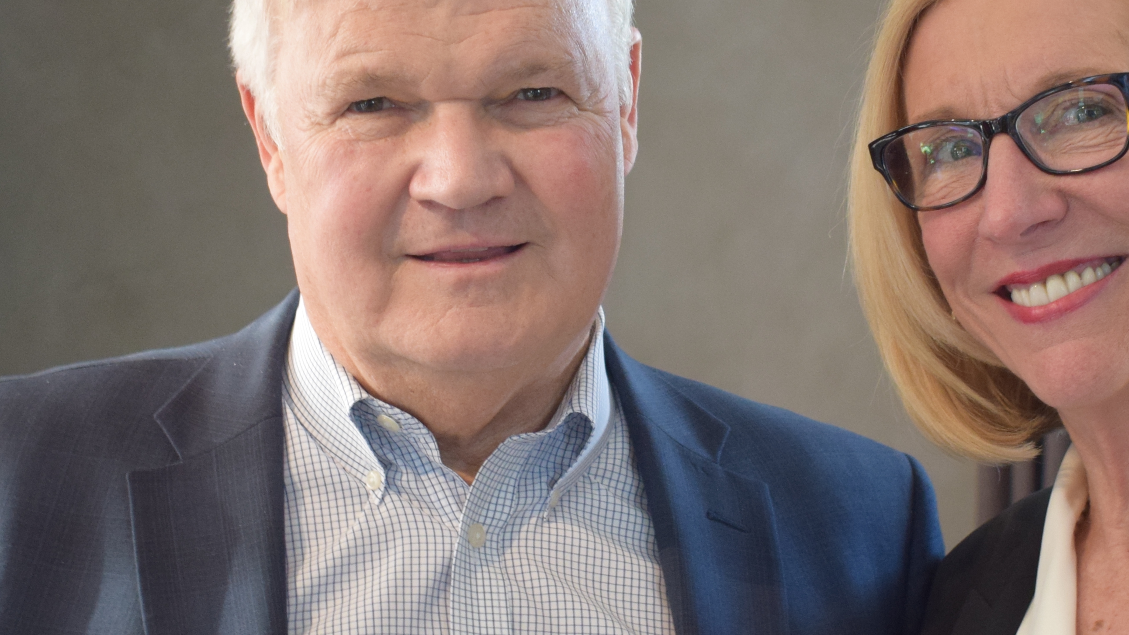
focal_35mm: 91
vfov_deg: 13.3
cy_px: 329
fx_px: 2730
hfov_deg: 23.4
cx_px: 567
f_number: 4
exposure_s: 1/60
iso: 800
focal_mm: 25
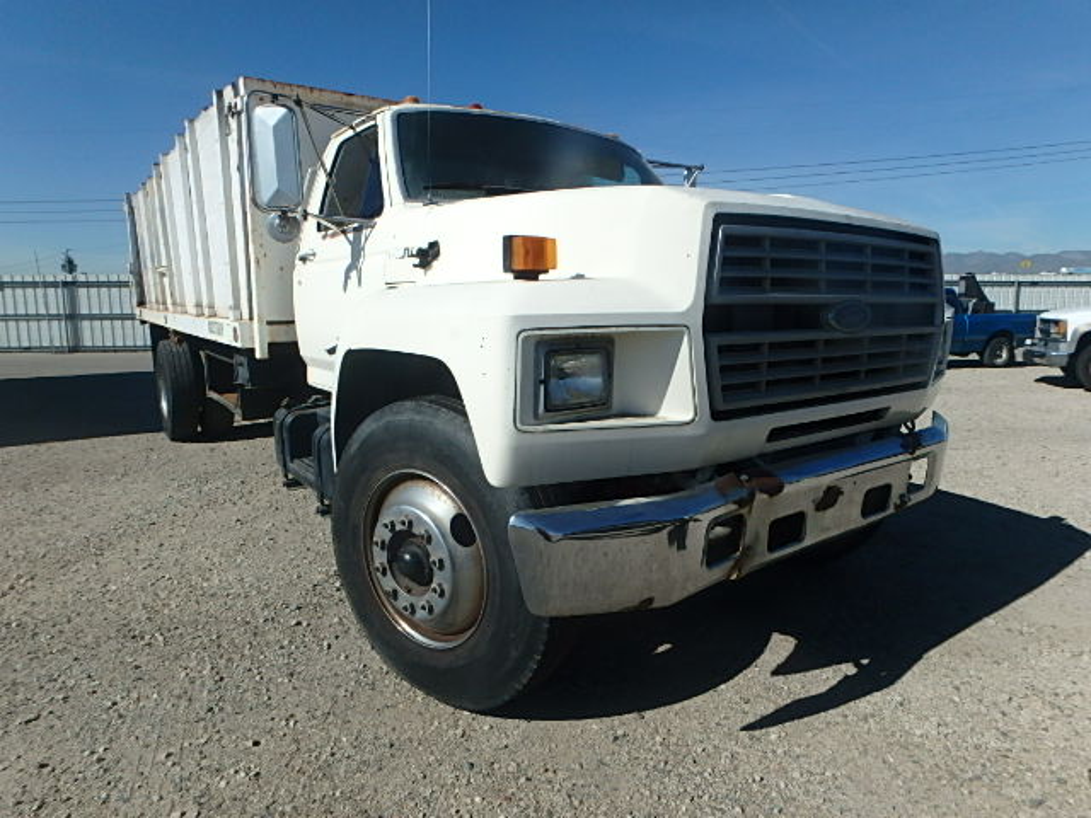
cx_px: 546
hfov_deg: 79.0
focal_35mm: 21
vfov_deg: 63.4
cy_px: 409
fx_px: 662
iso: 125
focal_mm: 3.7
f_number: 6
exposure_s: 1/1250
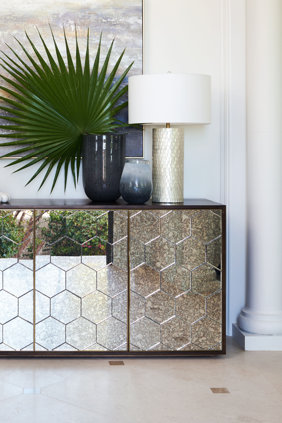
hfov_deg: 21.5
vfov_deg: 32.0
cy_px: 128
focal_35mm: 62
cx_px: 36
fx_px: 728
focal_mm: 35
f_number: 8
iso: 100
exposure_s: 1/13
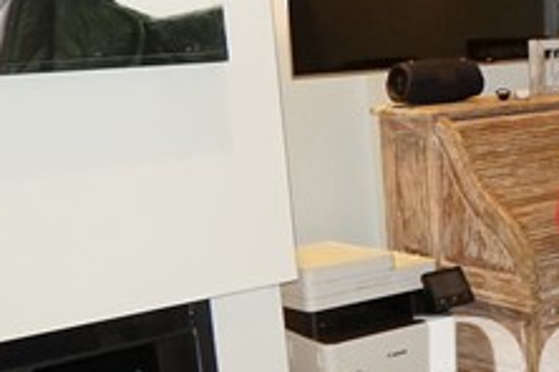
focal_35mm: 73
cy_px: 236
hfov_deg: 24.0
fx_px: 1133
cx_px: 748
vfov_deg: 18.6
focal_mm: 10
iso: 1250
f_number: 5
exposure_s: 1/60
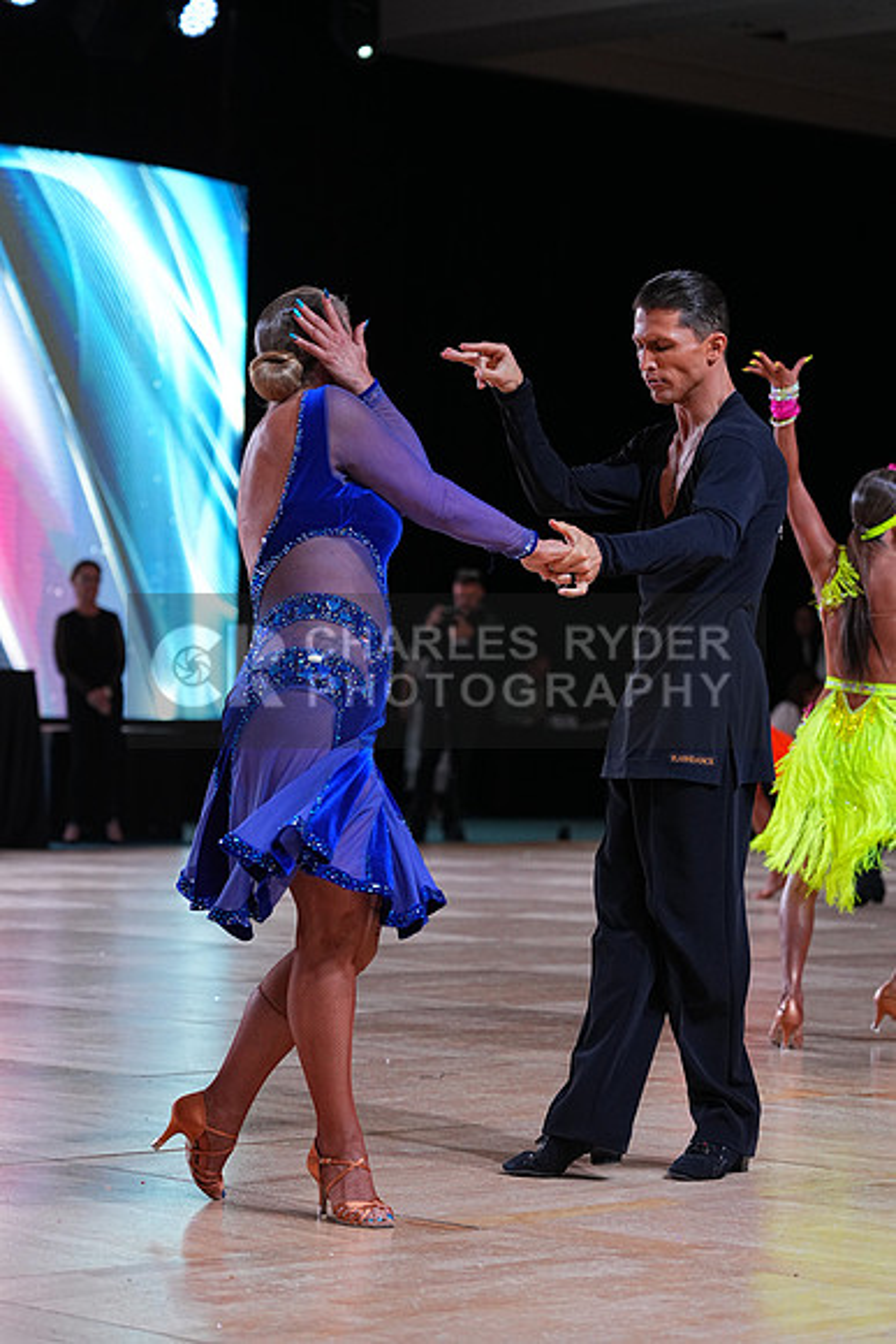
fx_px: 3656
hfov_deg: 14.0
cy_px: 672
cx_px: 448
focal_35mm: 98
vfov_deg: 20.8
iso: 1250
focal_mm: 98
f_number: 4
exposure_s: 1/500
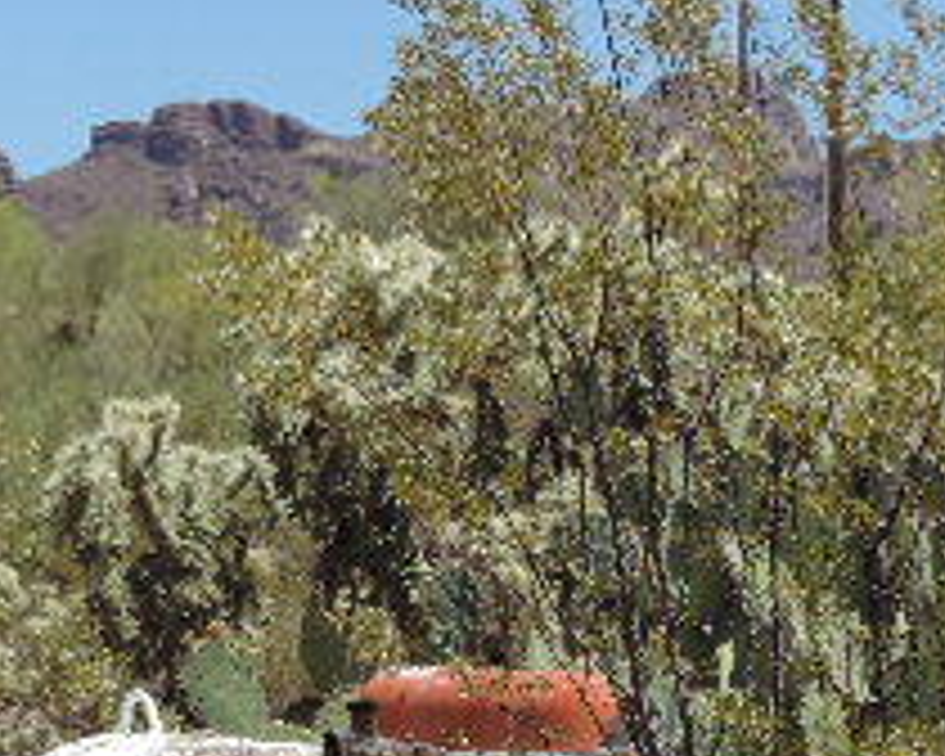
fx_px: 3916
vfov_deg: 10.8
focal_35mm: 140
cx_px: 567
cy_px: 896
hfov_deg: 13.8
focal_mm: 8.3
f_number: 3.5
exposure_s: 1/1000
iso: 80
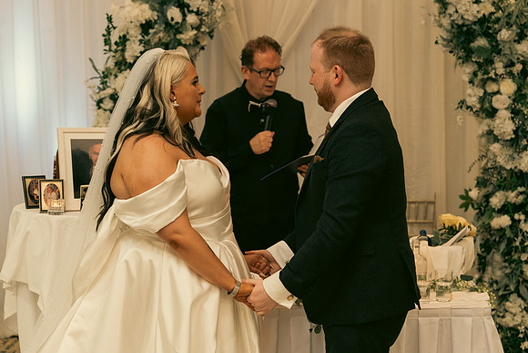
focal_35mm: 67
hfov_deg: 30.1
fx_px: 983
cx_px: 264
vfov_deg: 20.3
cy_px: 176
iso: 2500
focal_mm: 67
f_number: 3.5
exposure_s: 1/160
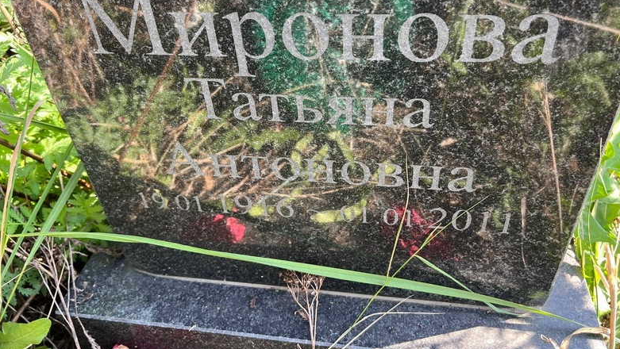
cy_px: 121
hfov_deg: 66.0
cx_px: 315
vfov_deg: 39.8
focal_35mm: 29
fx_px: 477
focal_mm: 5.7
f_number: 1.5
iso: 32
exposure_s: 1/125
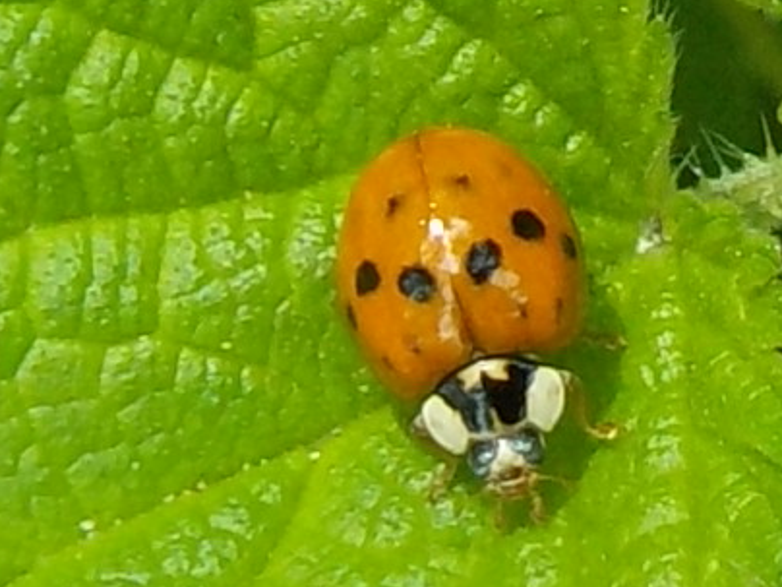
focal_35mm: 76
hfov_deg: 25.0
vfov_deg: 18.4
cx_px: 691
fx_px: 1717
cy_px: -103
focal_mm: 4.1
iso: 125
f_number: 3.3
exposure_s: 1/200
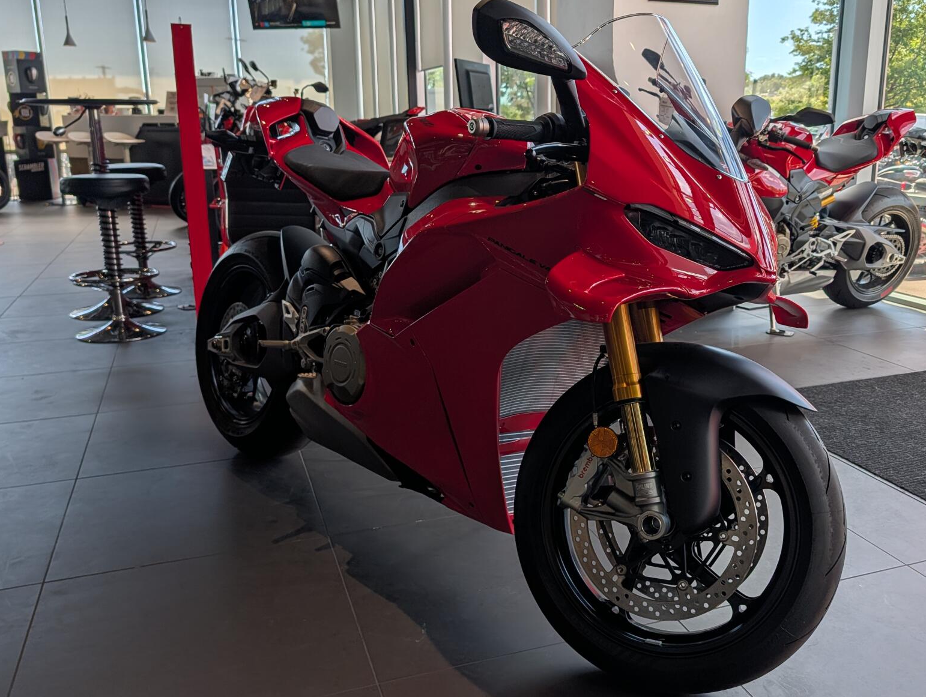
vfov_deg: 45.5
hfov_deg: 58.1
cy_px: 352
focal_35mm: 31
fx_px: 830
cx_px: 528
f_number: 1.68
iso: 17
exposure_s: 1/1577
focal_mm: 6.9
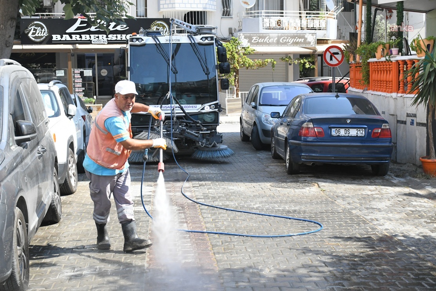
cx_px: 218
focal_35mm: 52
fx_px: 630
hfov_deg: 38.2
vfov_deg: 26.0
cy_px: 146
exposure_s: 1/4000
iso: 2000
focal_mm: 35
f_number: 4.5
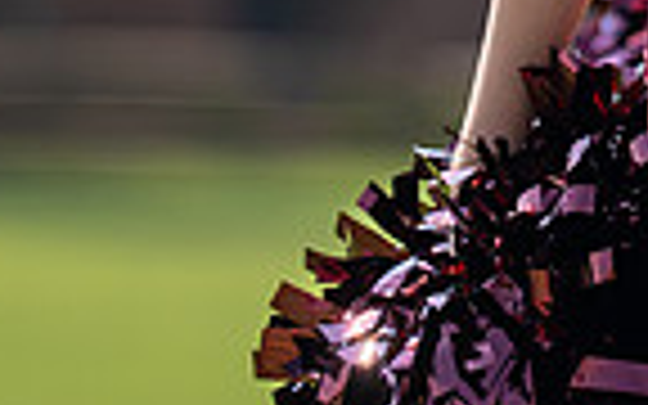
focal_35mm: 1035
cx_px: 827
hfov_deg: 2.0
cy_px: -434
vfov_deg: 1.3
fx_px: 18278
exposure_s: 1/1600
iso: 125
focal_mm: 178
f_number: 2.8
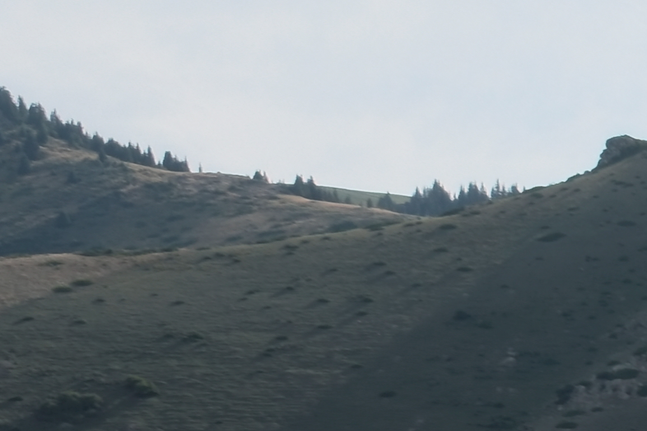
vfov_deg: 6.6
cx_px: 2040
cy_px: 1121
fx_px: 3486
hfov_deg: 8.6
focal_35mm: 194
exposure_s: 1/250
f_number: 8
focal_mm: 19.2
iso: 125
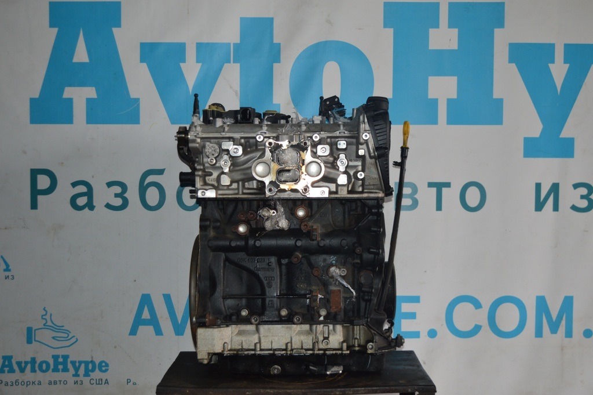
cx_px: 296
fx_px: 716
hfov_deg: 45.0
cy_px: 198
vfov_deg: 30.8
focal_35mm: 44
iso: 640
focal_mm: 29
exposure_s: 1/60
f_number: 4.2
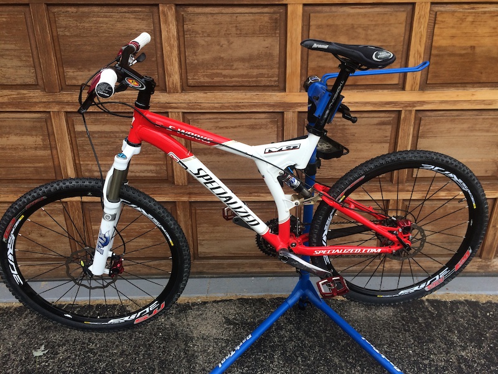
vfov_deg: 48.2
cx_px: 249
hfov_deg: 61.7
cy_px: 187
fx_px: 417
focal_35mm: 29
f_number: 2.2
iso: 32
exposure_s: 1/348
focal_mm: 4.15
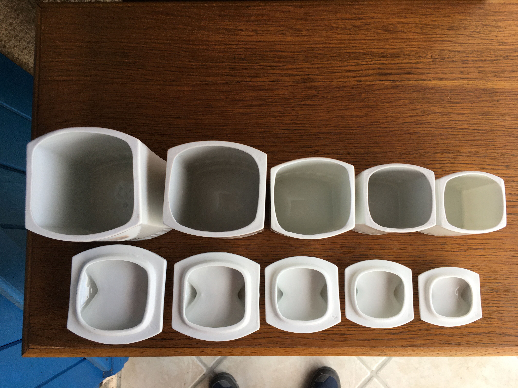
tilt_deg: -84.3
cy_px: 194
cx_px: 259
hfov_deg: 61.7
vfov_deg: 48.2
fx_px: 434
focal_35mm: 29
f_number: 2.2
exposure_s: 1/100
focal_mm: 4.15
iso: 40
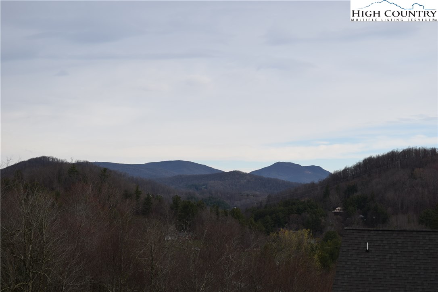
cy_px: 146
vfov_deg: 16.6
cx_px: 219
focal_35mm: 82
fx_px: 1004
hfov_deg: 24.6
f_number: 9
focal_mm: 55
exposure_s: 1/320
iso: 200
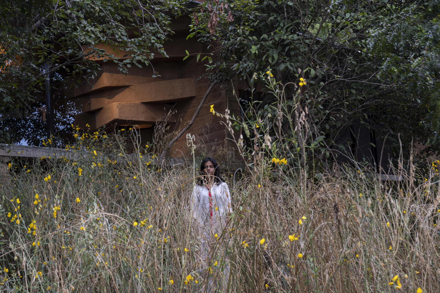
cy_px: 146
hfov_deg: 36.2
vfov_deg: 24.6
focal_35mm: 55
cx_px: 220
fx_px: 672
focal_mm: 55
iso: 250
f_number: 8
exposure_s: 1/10
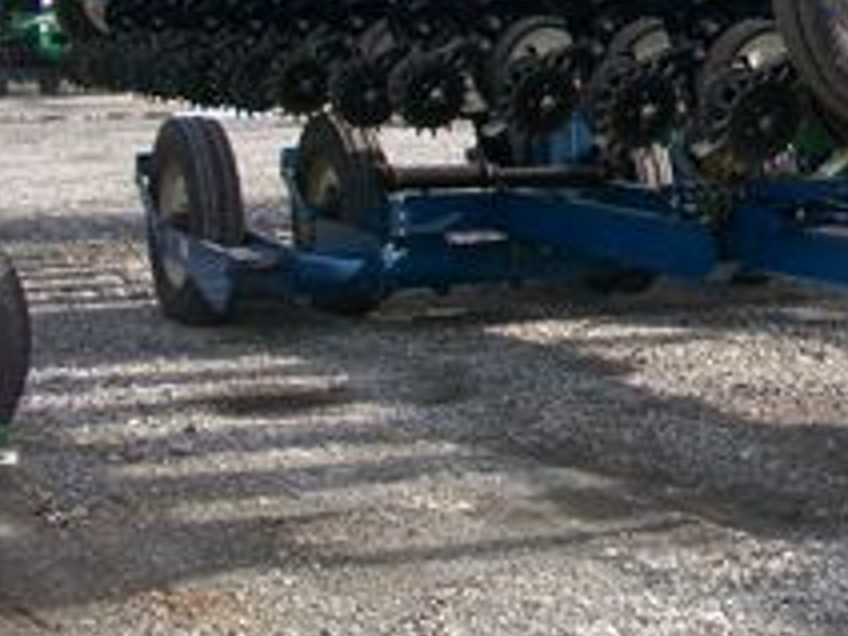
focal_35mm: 90
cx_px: 1020
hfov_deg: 20.4
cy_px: 0
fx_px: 2205
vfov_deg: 16.1
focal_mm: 6.3
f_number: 3.1
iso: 80
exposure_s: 1/400
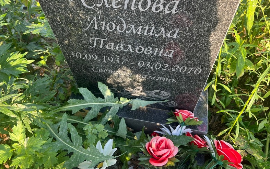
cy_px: 68
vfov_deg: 44.3
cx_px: 133
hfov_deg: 66.5
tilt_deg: -54.2
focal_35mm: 28
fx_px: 206
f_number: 1.5
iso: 32
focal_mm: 5.7
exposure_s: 1/132
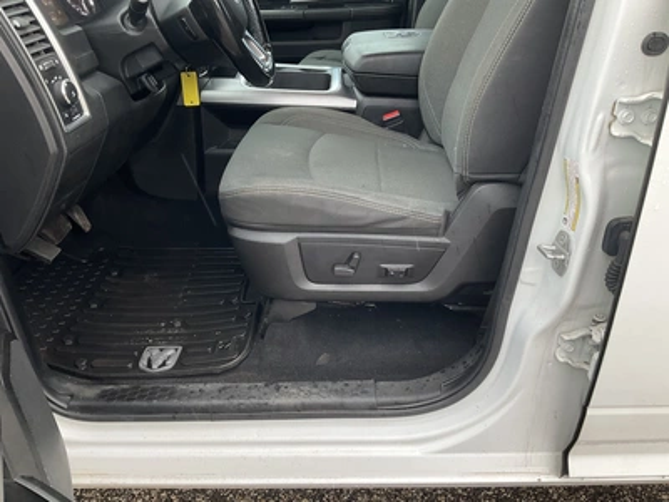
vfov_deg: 48.2
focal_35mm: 29
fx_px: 560
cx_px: 334
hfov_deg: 61.7
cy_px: 251
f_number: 1.8
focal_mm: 3
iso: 64
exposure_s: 1/96
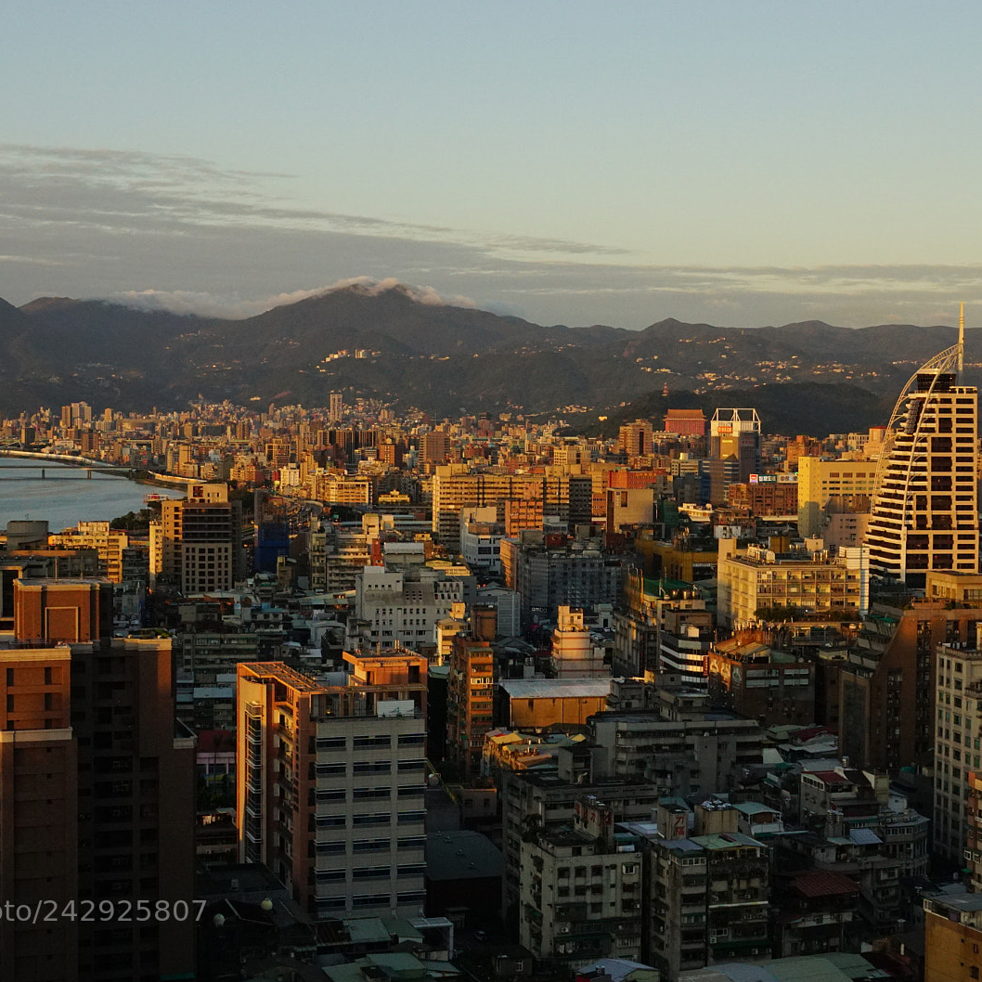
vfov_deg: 31.6
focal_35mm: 54
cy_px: 489
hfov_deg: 31.6
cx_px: 464
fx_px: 1733
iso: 1000
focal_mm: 28
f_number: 8
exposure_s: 1/800
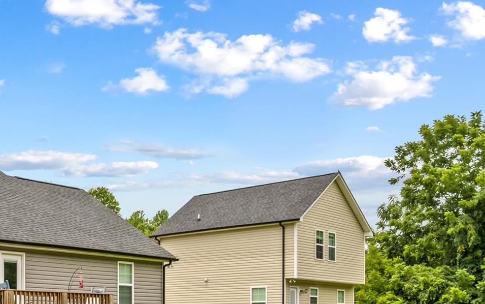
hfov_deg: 38.8
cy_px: 314
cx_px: 44
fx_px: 635
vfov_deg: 25.4
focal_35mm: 48
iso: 110
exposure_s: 1/1500
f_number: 2.8
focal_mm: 8.38
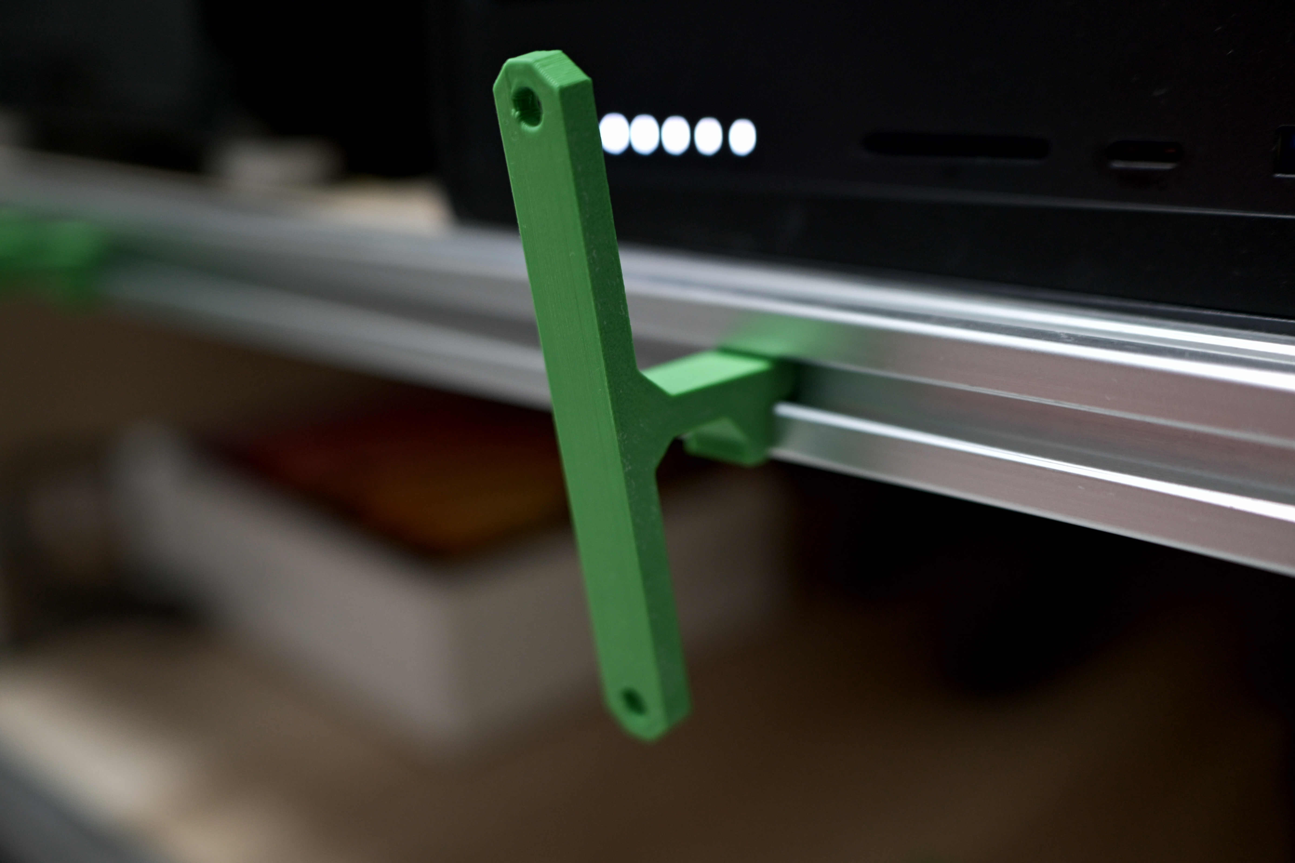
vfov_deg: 36.9
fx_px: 1295
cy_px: 432
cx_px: 648
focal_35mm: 36
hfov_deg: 53.1
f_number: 2.2
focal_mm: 24
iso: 1000
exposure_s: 1/50
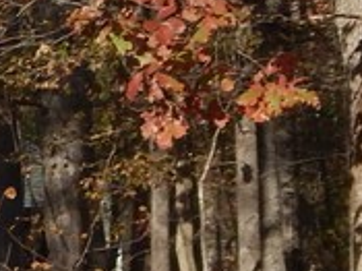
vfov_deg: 3.7
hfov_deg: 4.7
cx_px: -643
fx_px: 4222
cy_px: 234
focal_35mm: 404
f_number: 4.1
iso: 125
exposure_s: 1/800
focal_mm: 12.3
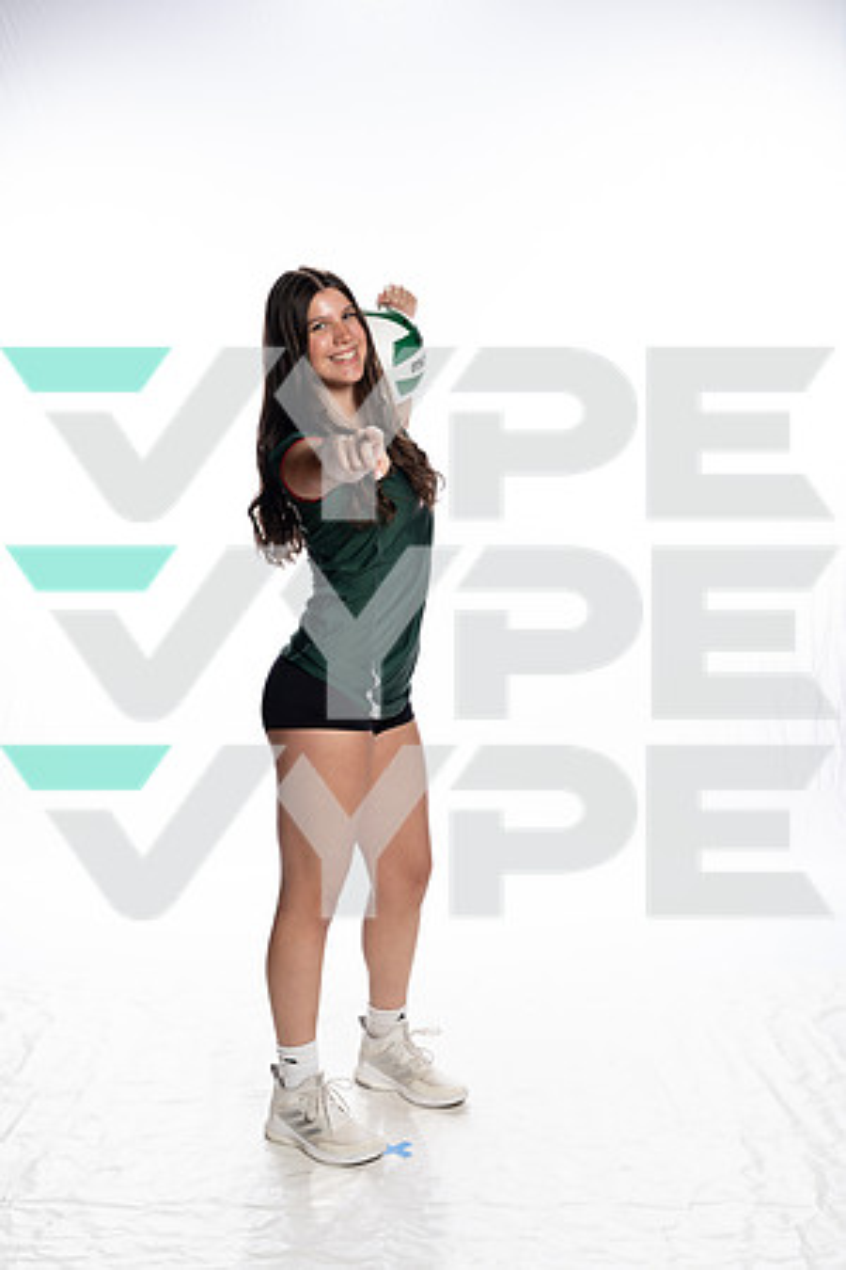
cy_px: 635
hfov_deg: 27.0
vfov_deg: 39.6
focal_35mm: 50
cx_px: 423
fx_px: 1762
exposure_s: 1/250
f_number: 8
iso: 400
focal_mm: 50
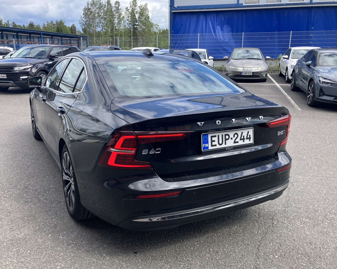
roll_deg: +0.6
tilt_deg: -14.1
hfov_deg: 58.8
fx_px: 299
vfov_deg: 48.5
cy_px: 138
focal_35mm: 30
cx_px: 163
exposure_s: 1/546
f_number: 1.8
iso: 32
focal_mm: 3.99
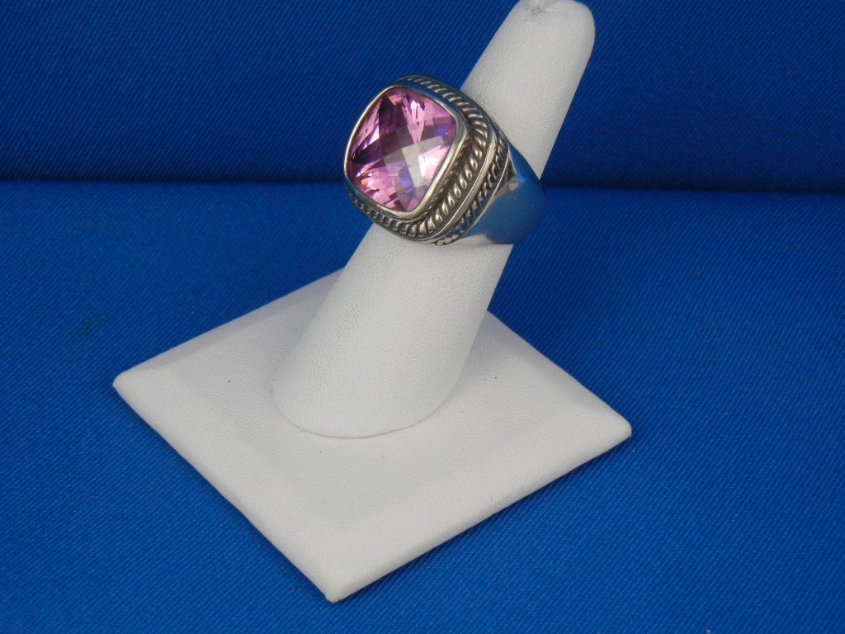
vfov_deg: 16.6
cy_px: 317
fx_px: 2173
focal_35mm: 89
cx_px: 422
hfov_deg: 22.0
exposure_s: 1/52.1
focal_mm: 16
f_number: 4.4
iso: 400
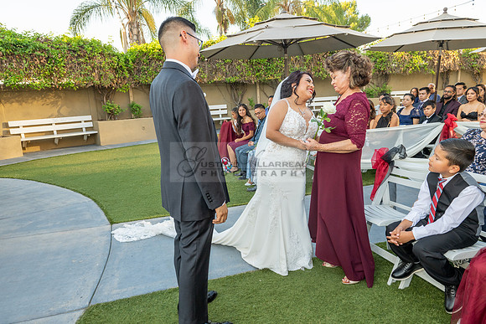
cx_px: 243
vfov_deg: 53.2
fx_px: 324
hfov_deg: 73.7
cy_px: 162
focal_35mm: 24
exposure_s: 1/200
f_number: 7.1
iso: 500
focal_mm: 24
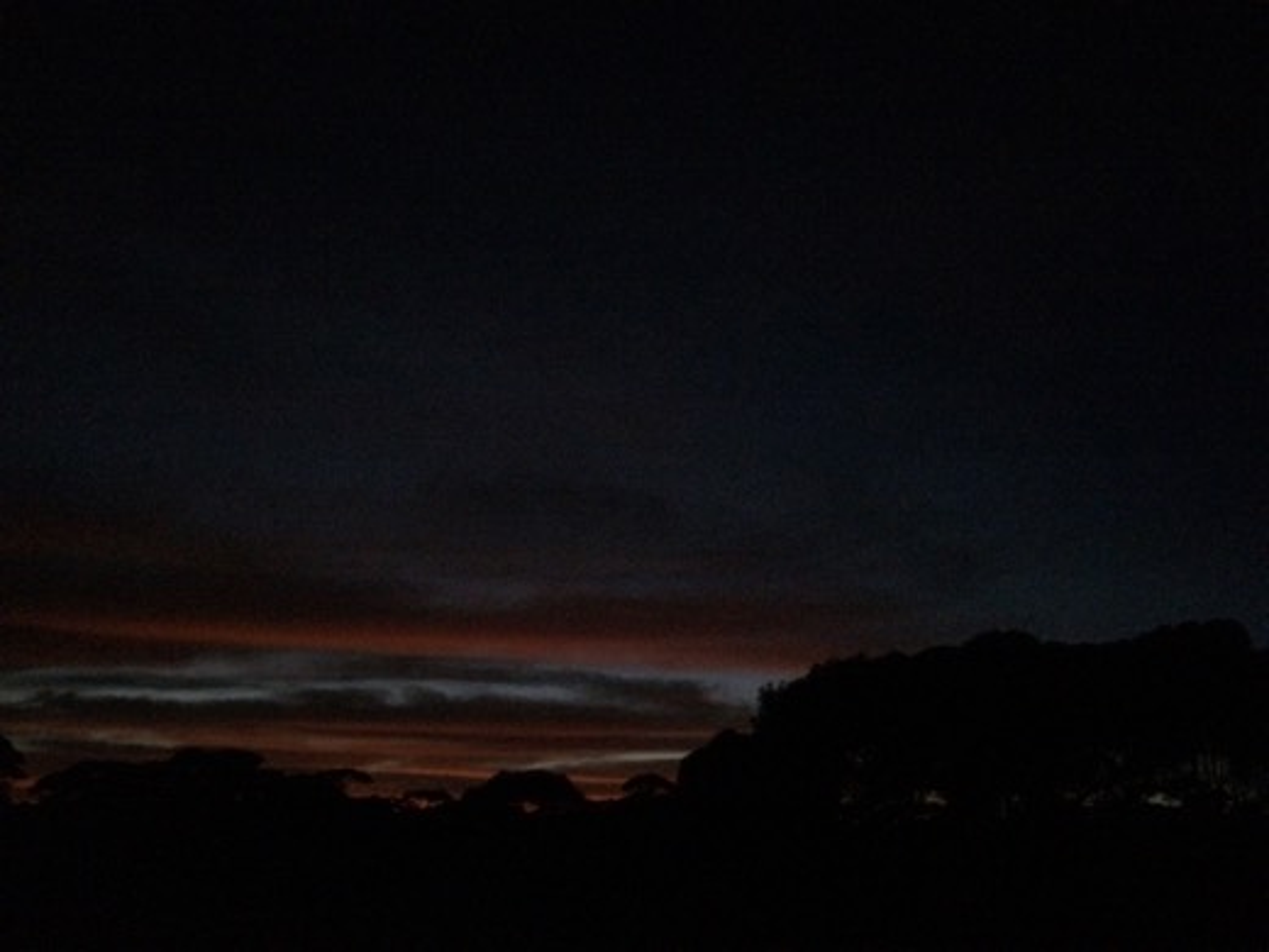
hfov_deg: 61.7
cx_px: 634
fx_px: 1063
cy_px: 476
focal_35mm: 29
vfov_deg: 48.2
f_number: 2.2
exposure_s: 1/15
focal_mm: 4.15
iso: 2000
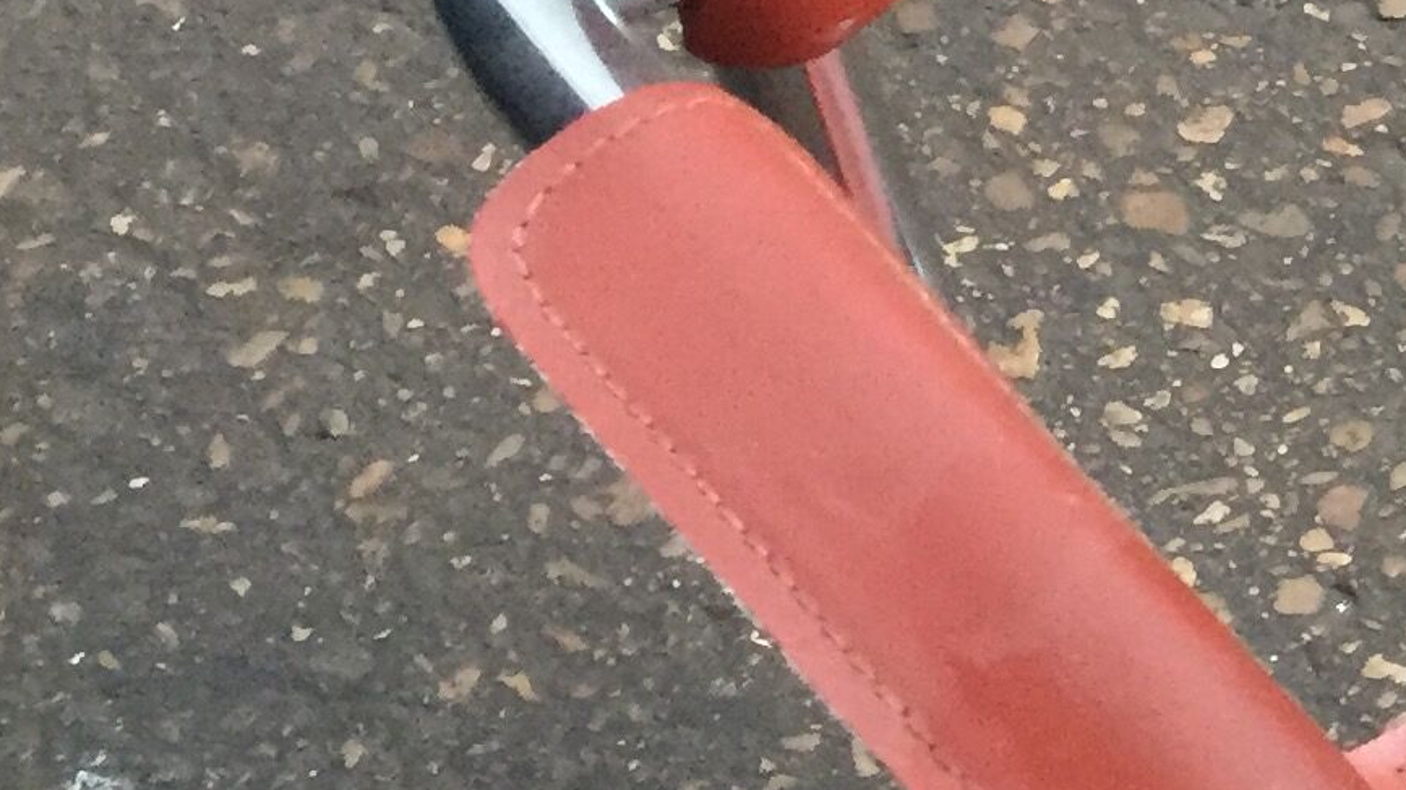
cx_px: 2614
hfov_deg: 15.3
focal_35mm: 119
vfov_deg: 10.2
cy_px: 482
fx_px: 4435
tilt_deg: -48.9
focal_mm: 4.15
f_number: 2.2
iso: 250
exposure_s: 1/33
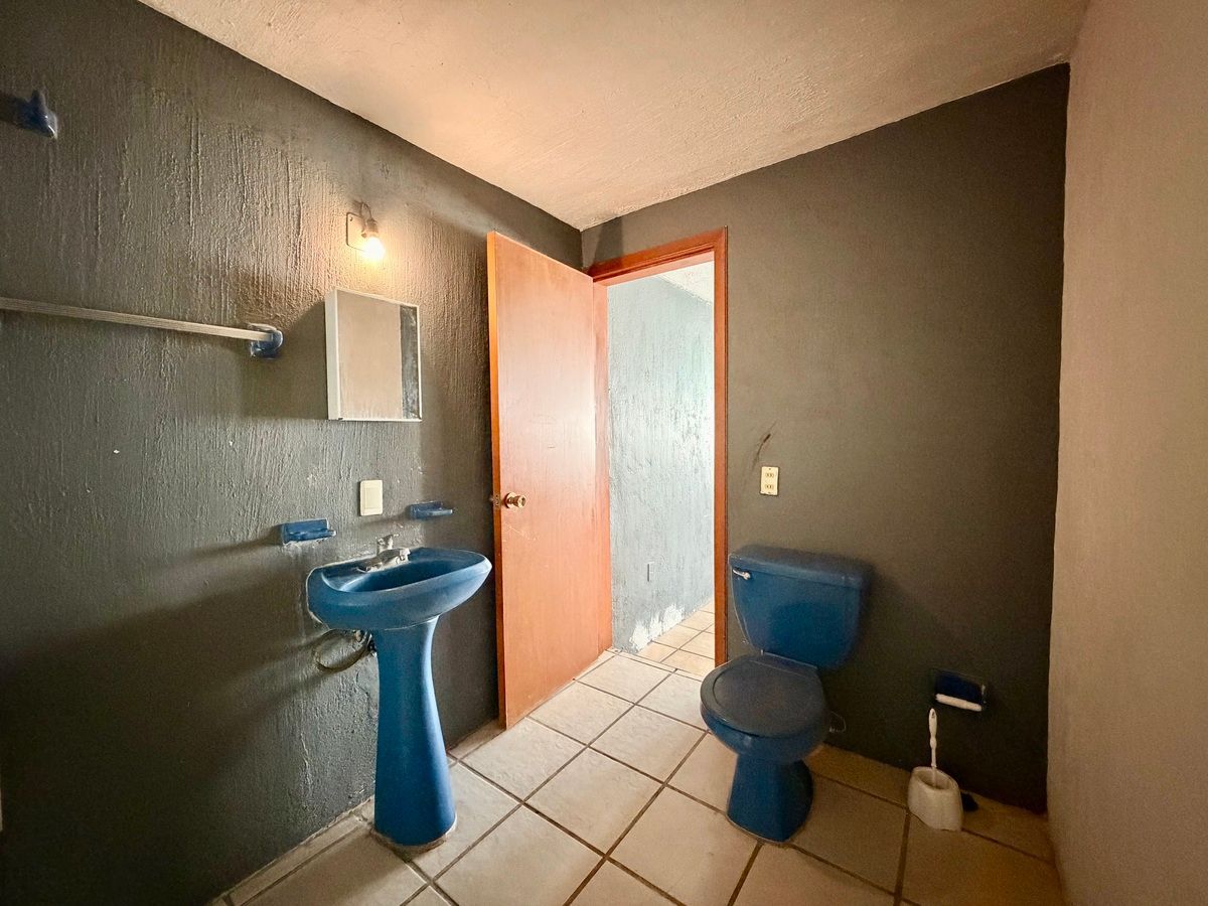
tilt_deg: -2.6
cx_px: 604
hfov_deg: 102.1
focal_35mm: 14
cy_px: 453
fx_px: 489
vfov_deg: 85.7
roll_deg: +1.3
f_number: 2.2
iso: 1250
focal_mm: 2.22
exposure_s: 1/53
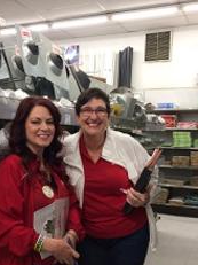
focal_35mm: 44
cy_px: 164
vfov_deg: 42.7
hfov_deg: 32.7
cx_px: 74
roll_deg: +1.5
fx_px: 336
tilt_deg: -6.7
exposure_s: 1/30
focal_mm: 4.15
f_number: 2.2
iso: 50
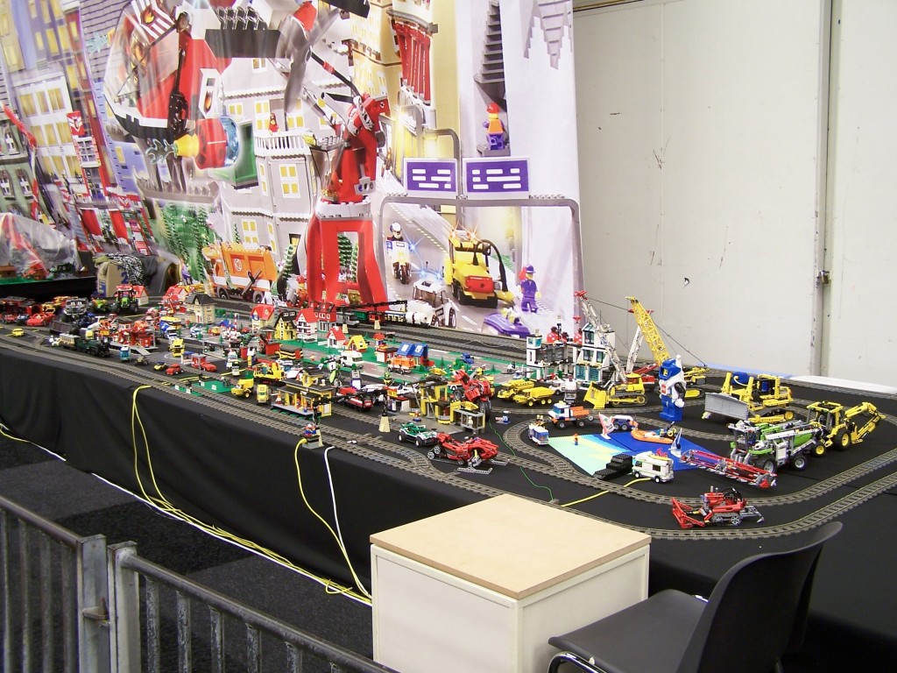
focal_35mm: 38
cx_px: 448
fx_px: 985
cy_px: 336
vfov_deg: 37.7
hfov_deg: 49.0
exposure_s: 1/2
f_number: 2.8
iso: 80
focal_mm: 6.3
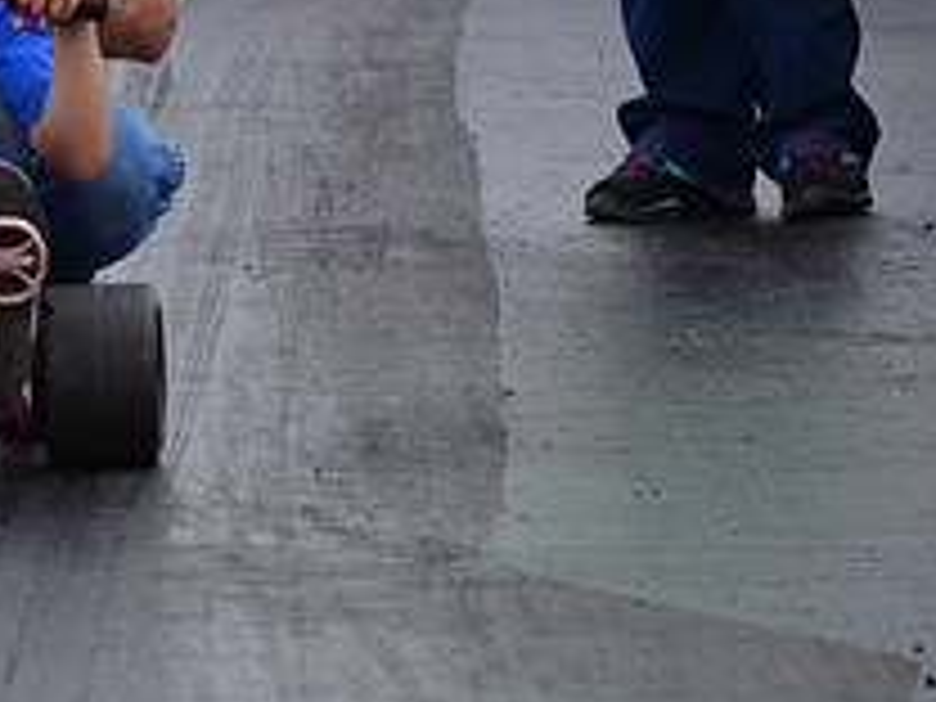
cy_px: -36
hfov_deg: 2.5
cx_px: -225
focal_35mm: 802
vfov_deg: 1.9
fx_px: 21686
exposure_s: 1/2000
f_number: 5.6
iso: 1000
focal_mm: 200
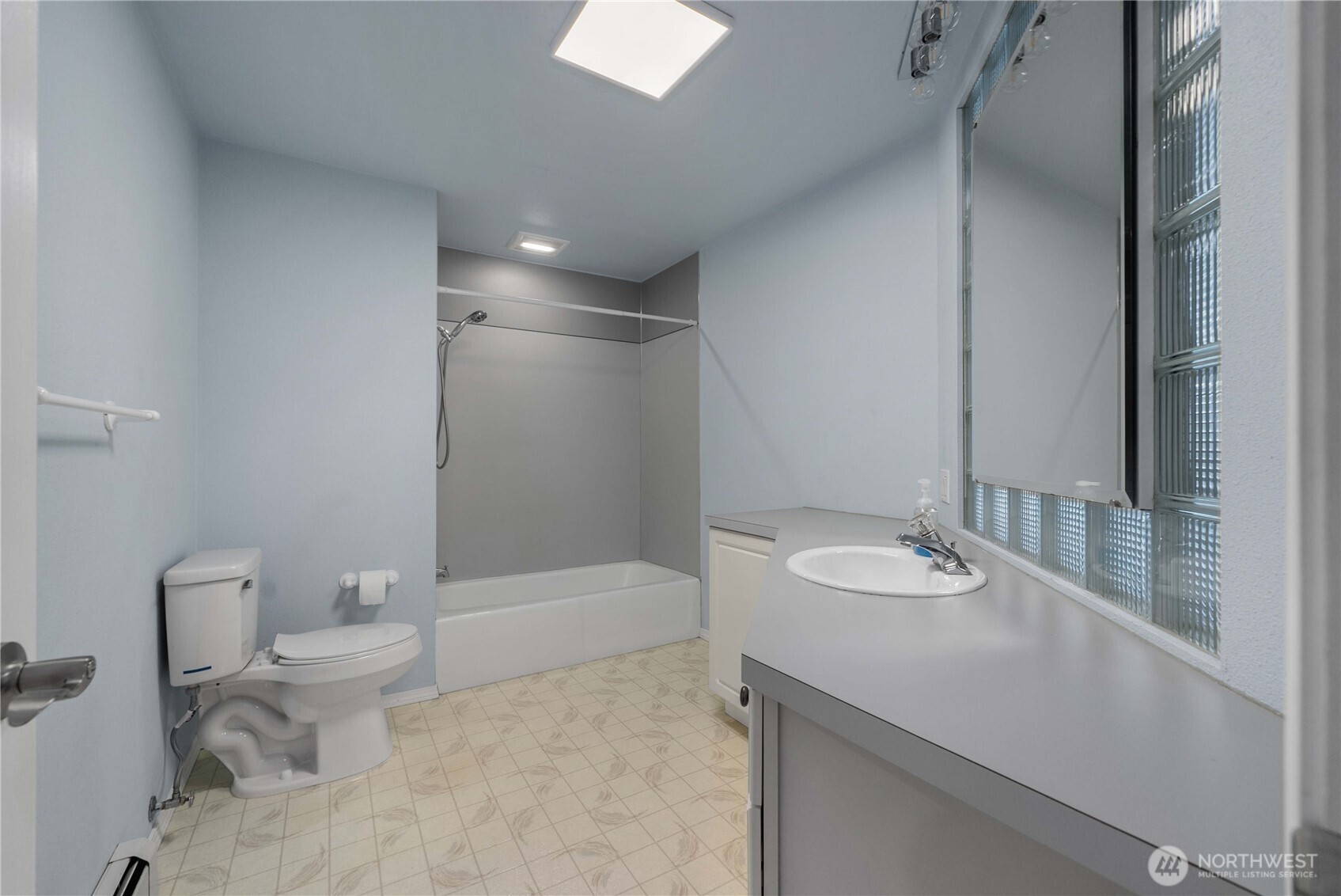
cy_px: 448
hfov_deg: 104.2
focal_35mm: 14
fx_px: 522
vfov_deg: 81.3
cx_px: 670
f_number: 7.1
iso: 1000
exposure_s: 1/20
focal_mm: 14
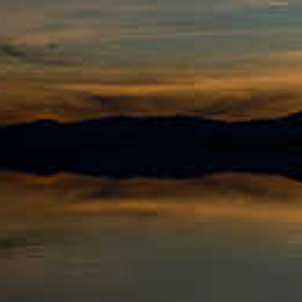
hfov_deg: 14.0
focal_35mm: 111
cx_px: 543
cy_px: 104
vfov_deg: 15.7
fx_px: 1096
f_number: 18
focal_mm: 28
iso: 200
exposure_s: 1/200
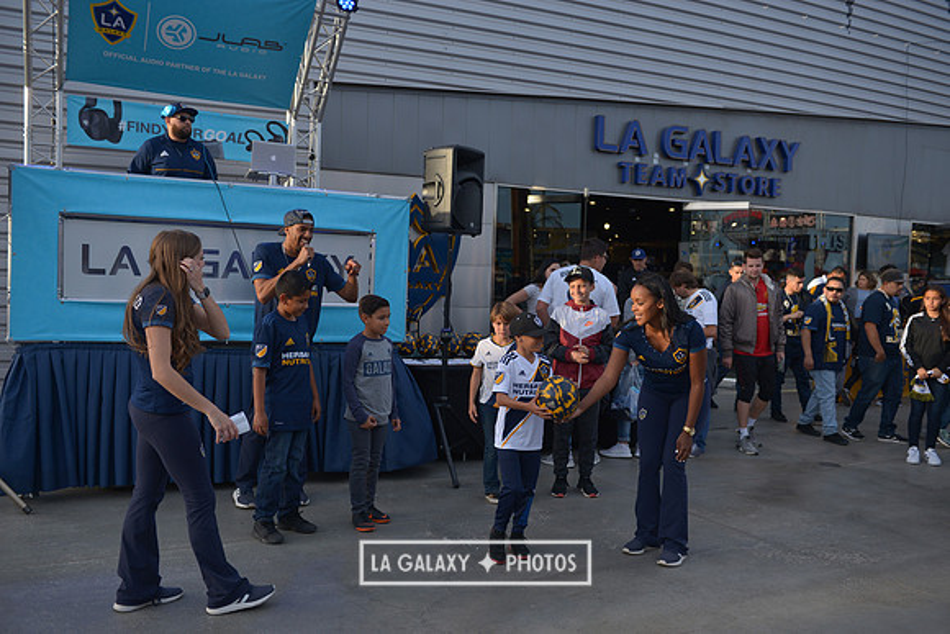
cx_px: 475
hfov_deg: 58.7
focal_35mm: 32
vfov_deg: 41.1
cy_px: 317
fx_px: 845
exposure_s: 1/1000
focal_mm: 32
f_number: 3.5
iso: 200
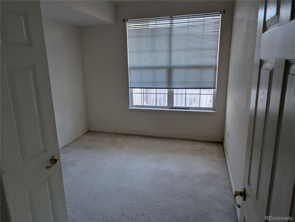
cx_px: 148
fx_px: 205
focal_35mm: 24
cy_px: 111
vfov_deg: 56.9
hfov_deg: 71.5
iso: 755
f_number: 1.68
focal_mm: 6.9
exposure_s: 1/549
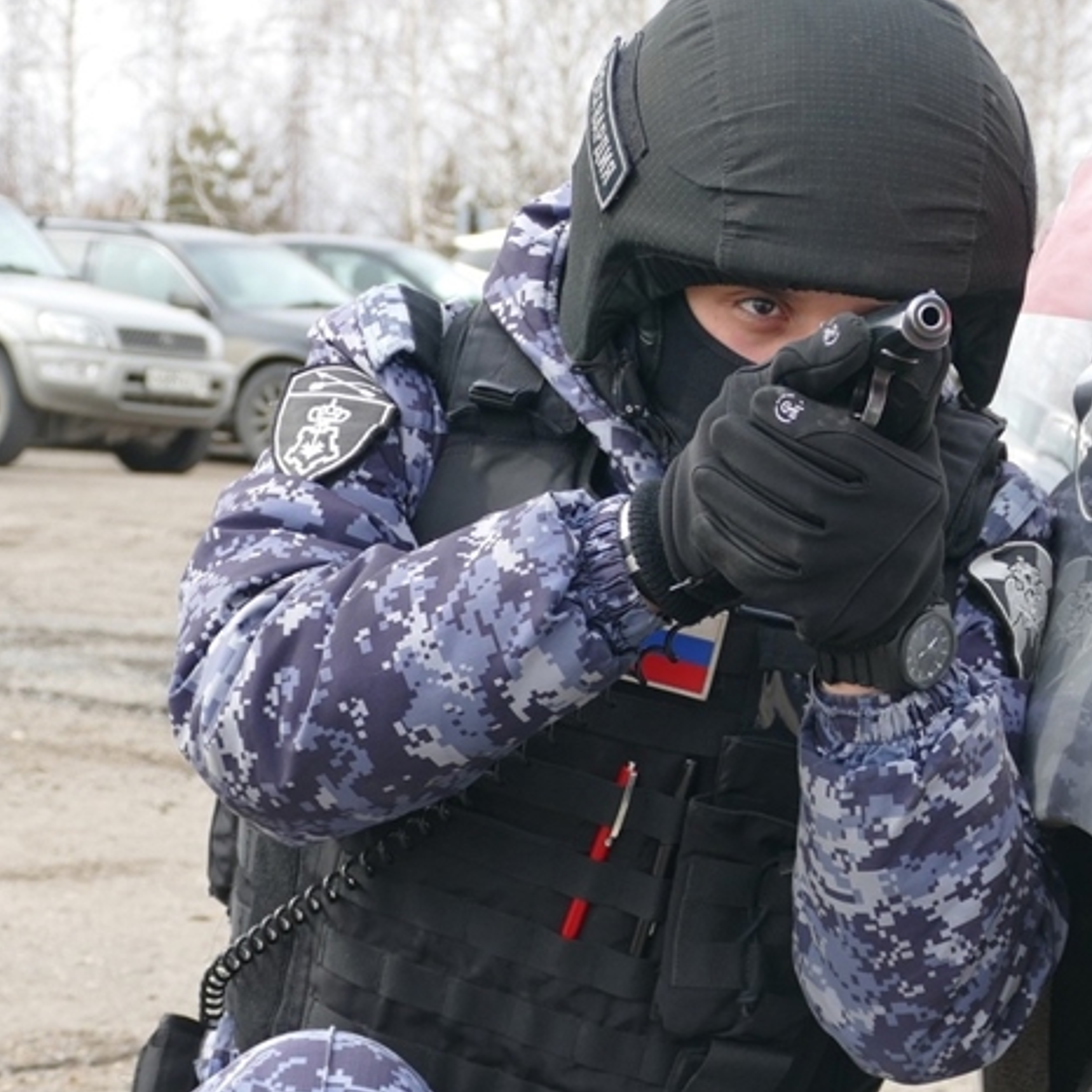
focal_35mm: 89
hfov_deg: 19.5
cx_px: 691
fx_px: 3176
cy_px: 553
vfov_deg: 19.5
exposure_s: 1/400
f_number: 3.6
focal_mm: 23.65
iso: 125
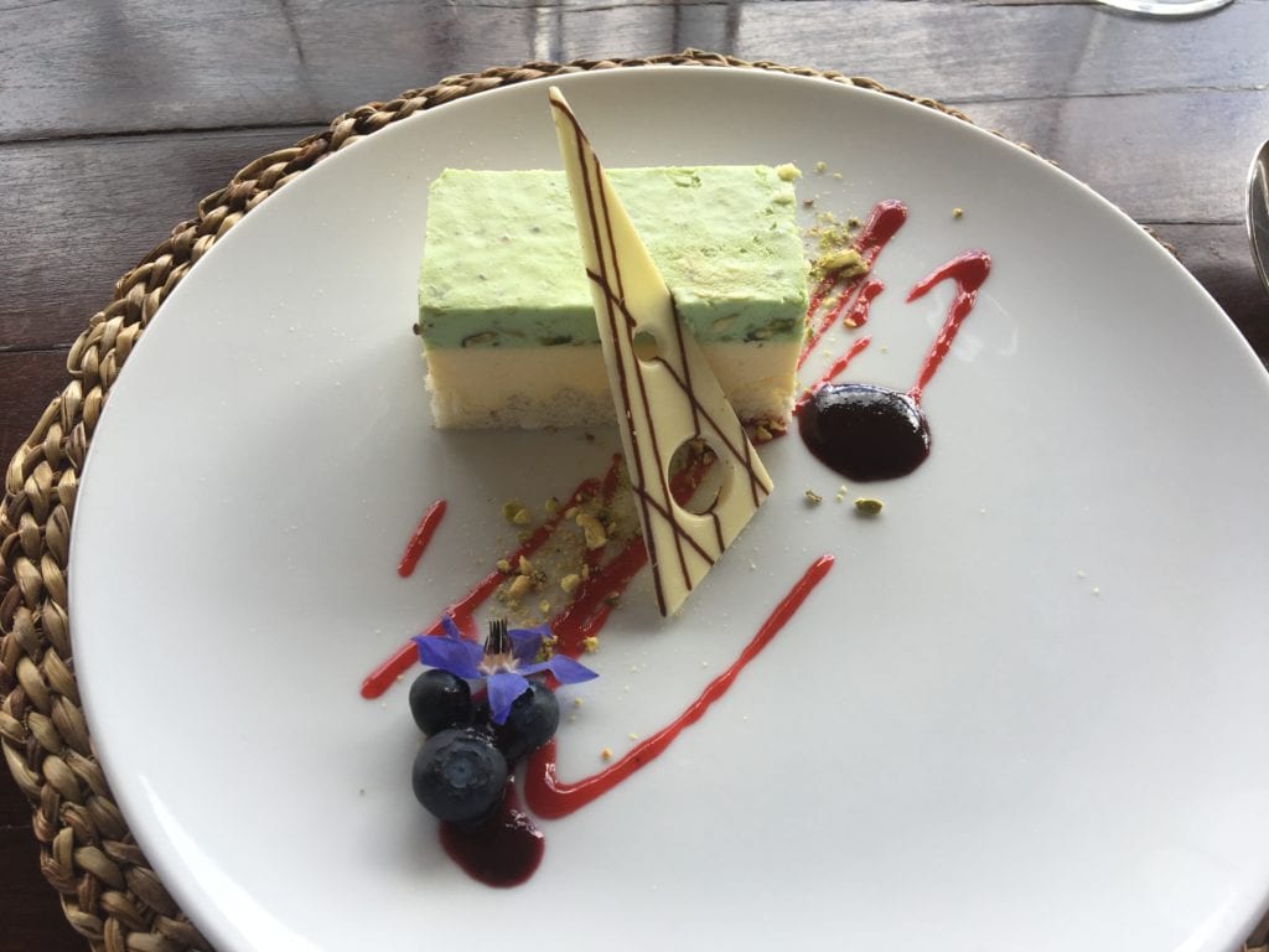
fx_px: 1063
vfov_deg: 48.2
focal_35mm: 29
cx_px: 634
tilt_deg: -58.0
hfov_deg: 61.7
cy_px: 476
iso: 25
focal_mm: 4.15
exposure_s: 1/155
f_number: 2.2
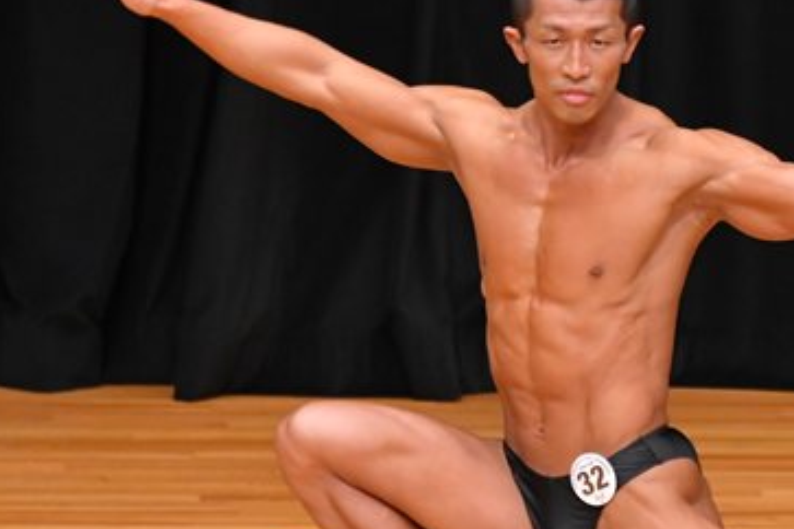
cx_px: 662
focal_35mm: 736
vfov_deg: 1.9
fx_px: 16232
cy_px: 245
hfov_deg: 2.8
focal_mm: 230
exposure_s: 1/400
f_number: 5.6
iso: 4000
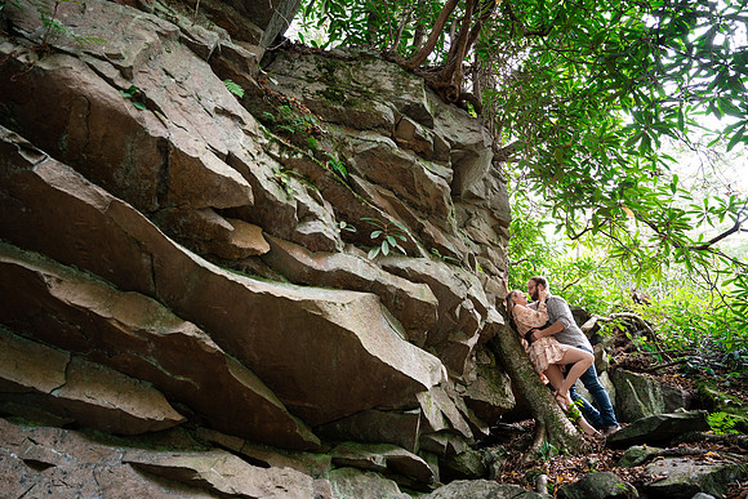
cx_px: 374
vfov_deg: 53.2
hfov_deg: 73.7
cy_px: 250
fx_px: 499
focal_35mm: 24
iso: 1250
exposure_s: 1/60
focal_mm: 24
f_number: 2.8
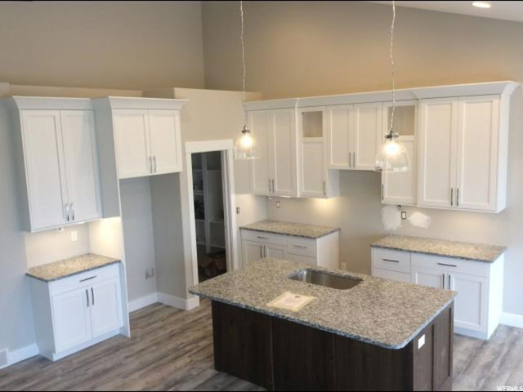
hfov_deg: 56.8
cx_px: 262
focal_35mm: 32
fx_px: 483
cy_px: 196
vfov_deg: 44.2
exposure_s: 1/24
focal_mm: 3.3
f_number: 2.4
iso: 32
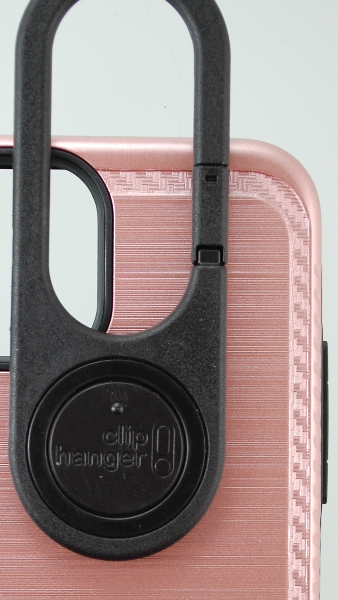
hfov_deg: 11.4
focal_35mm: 106
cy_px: 440
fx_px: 1689
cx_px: 136
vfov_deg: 20.0
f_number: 5.3
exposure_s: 1/30
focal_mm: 35
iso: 400
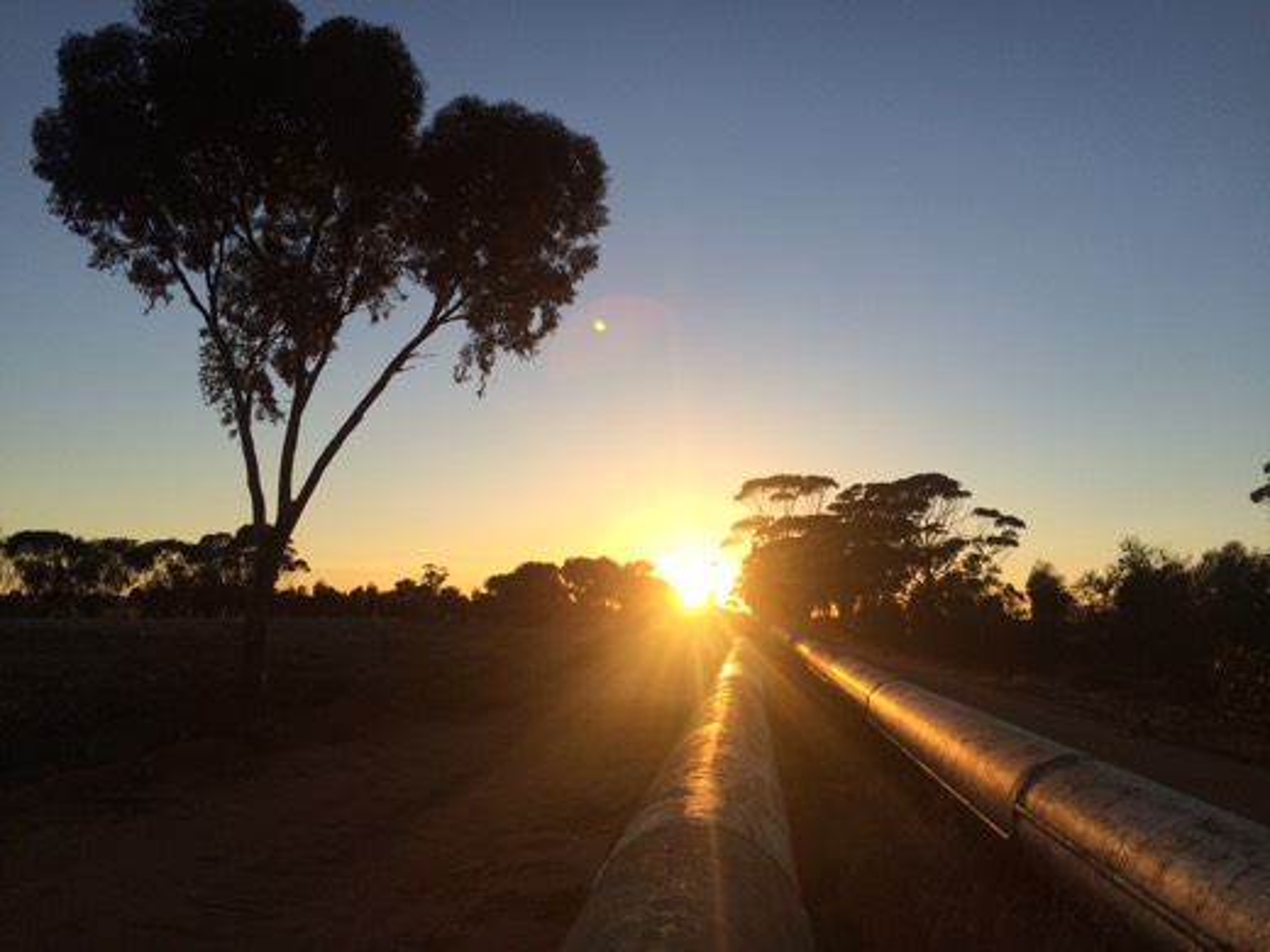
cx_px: 635
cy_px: 476
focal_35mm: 29
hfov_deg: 61.7
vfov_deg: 48.2
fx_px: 1064
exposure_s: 1/1368
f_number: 2.2
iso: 32
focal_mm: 4.15
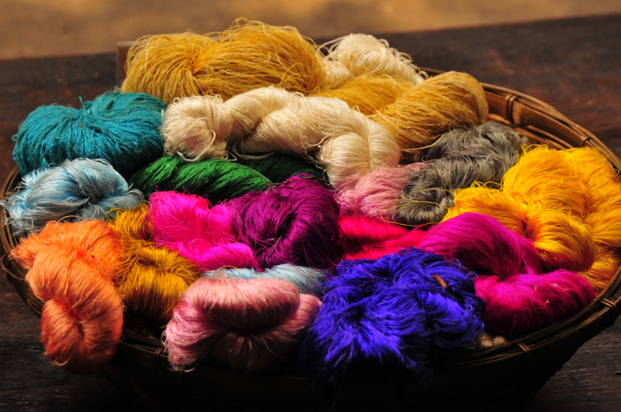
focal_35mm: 153
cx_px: 310
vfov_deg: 8.9
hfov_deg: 13.4
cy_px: 206
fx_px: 2636
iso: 400
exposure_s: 1/160
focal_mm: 102
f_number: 6.3
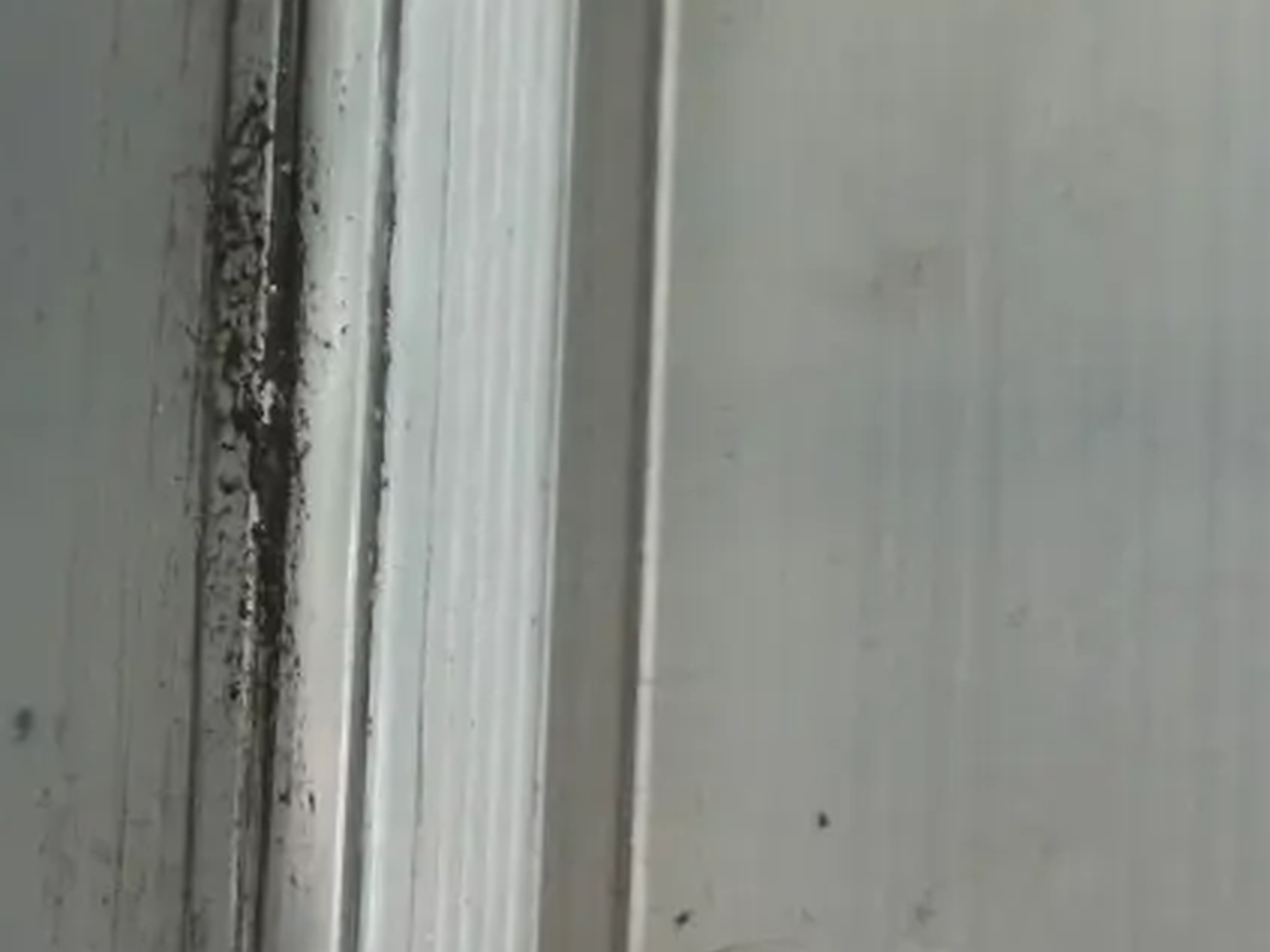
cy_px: 1027
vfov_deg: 13.3
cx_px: -721
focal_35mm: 109
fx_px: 3998
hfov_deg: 16.3
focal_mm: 4.3
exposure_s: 1/80
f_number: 3.3
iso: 80
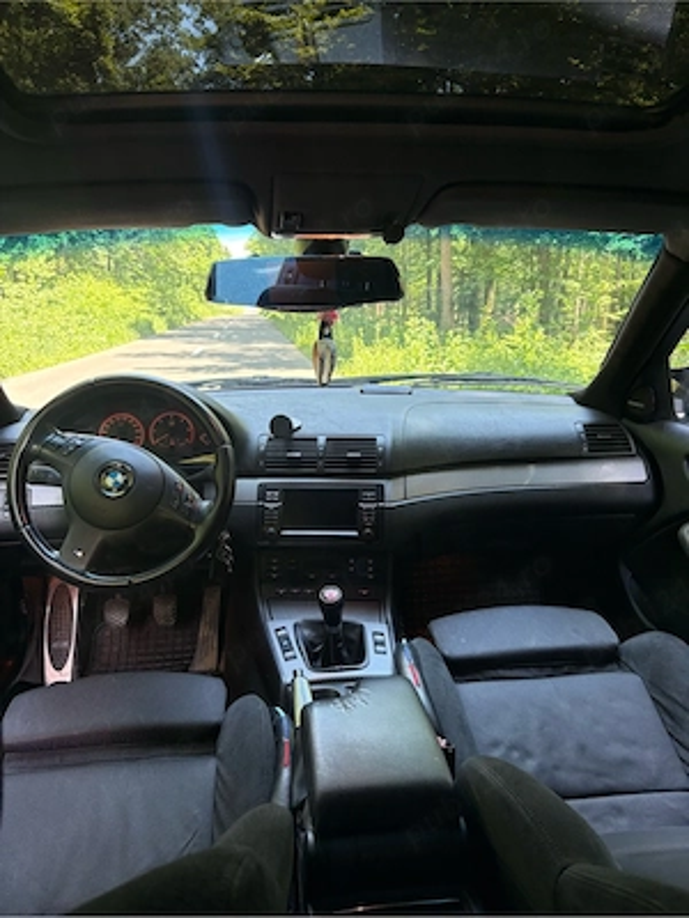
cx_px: 344
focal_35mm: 26
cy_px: 459
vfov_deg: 67.3
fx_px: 690
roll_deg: +0.4
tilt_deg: -12.1
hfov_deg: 53.1
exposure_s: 1/108
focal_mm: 5.96
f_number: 1.6
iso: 125
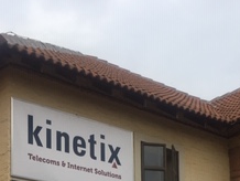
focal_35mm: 85
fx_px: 590
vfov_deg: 16.2
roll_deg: +1.5
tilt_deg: +8.2
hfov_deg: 23.0
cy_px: 254
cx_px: 132
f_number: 2.2
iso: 25
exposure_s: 1/1508
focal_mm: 4.15
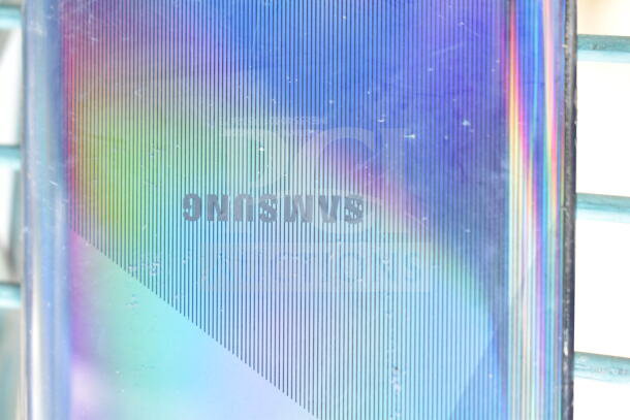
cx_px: 315
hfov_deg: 28.1
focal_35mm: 72
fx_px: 1260
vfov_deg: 18.9
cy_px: 210
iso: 9000
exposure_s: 1/80
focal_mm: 48
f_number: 5.3
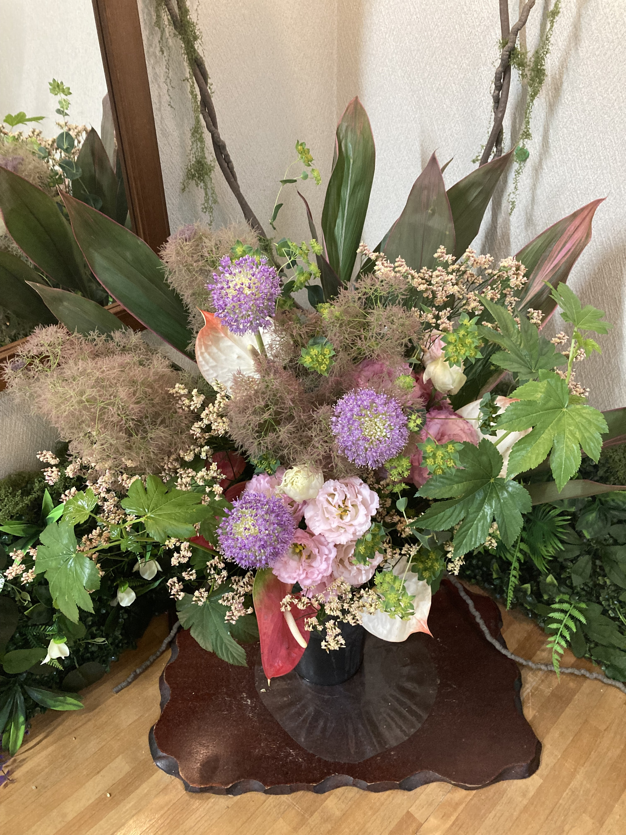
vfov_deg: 63.4
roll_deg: +0.3
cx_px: 313
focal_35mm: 28
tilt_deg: -34.4
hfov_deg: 49.7
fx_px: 675
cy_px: 418
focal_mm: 4
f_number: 1.8
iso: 320
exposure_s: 1/60
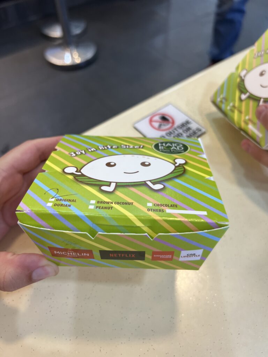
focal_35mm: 26
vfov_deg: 67.3
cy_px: 178
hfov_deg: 53.1
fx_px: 268
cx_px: 134
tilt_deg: -53.1
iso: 50
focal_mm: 5.7
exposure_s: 1/100
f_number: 1.5
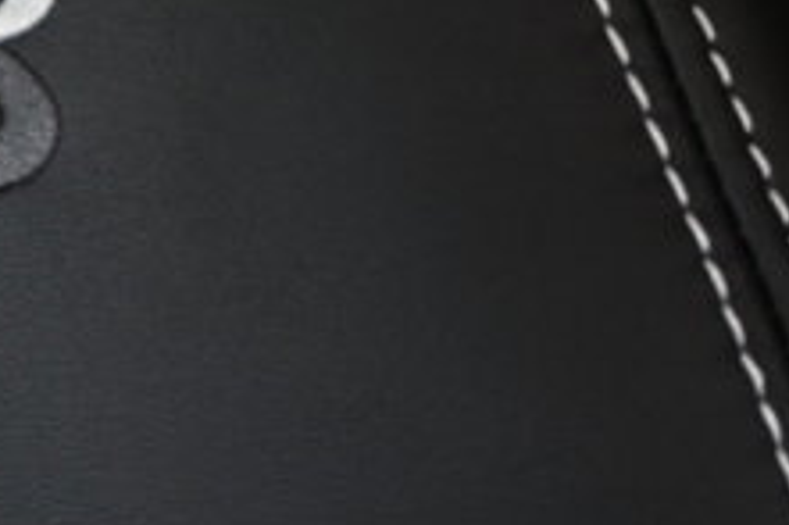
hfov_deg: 12.5
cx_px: -396
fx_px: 3427
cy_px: -105
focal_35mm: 156
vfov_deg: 8.7
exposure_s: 1/40
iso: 220
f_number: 4
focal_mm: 22.5
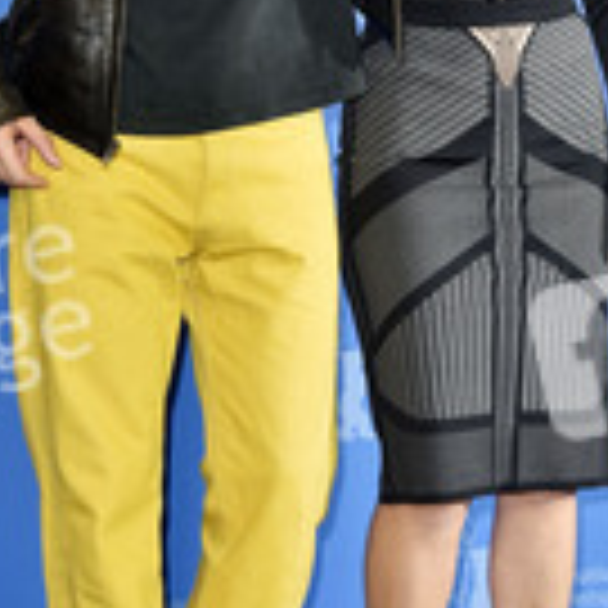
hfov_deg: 10.2
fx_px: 3398
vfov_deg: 10.2
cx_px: 351
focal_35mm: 171
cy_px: 108
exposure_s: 1/125
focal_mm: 68
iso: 640
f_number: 5.6
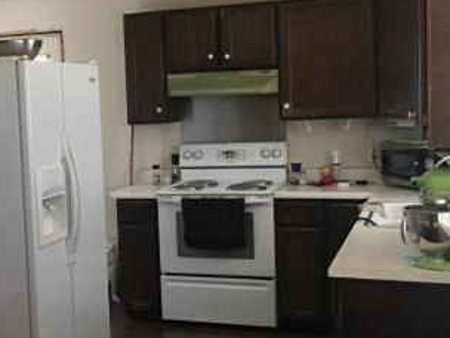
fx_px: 793
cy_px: 173
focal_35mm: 61
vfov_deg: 24.0
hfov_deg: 30.7
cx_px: 77
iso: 64
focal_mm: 4.15
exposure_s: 1/15
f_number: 2.2
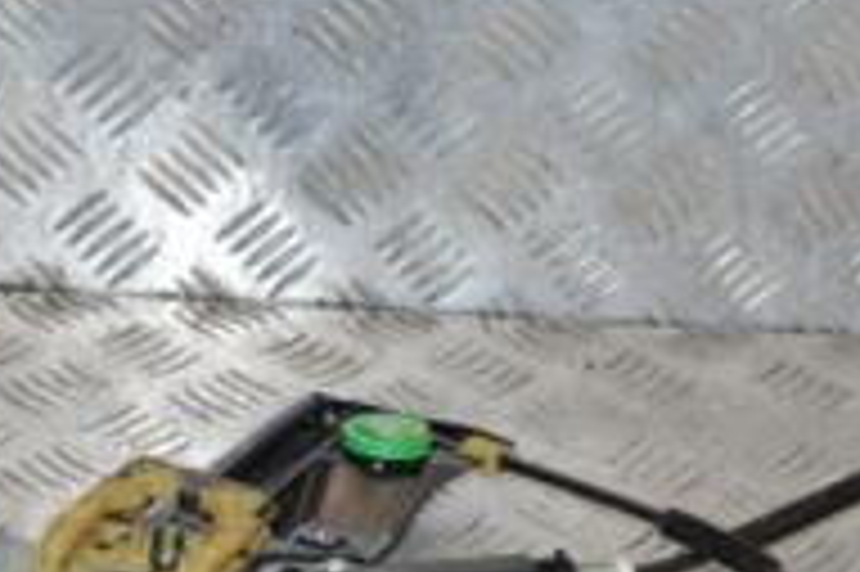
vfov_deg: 10.1
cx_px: 779
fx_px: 3151
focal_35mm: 132
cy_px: 802
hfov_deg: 15.4
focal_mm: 28
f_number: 5.6
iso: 800
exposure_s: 1/200
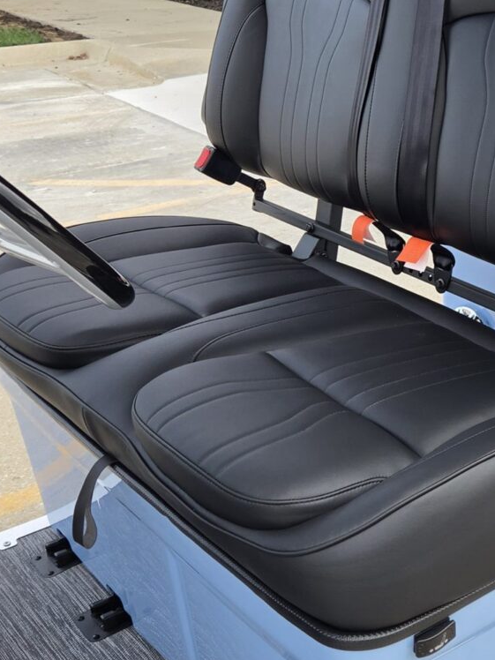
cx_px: 574
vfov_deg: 32.7
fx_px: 1125
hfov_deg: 23.0
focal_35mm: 59
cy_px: 296
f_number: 1.8
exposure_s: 1/854
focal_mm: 5.4
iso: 80
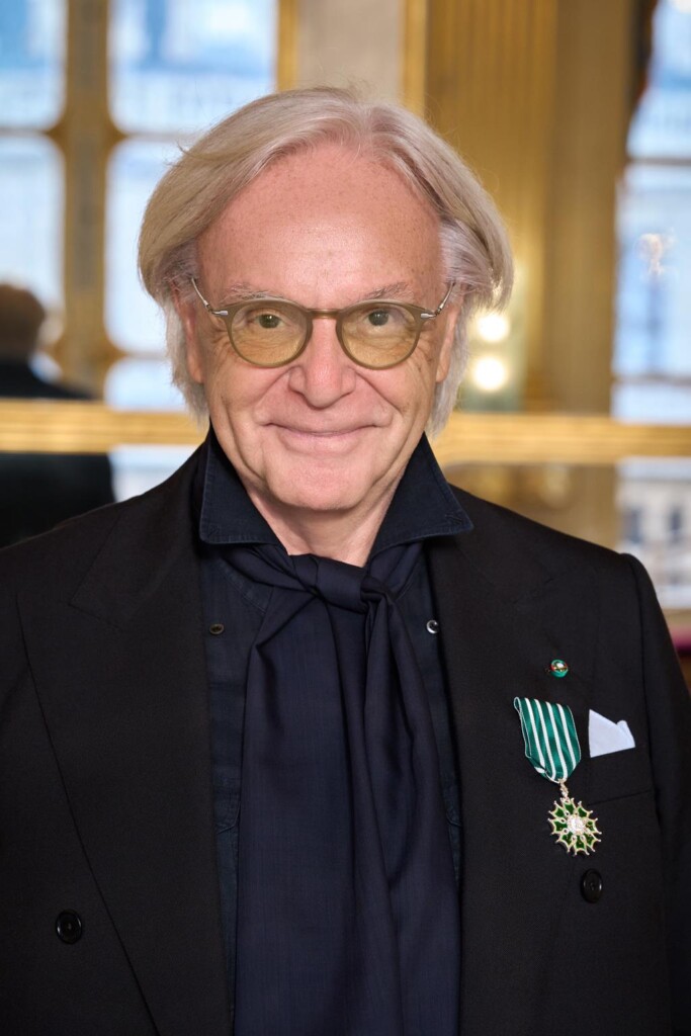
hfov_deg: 9.6
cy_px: 518
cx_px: 346
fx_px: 4115
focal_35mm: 143
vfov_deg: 14.3
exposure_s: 1/200
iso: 6400
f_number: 9
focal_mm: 143
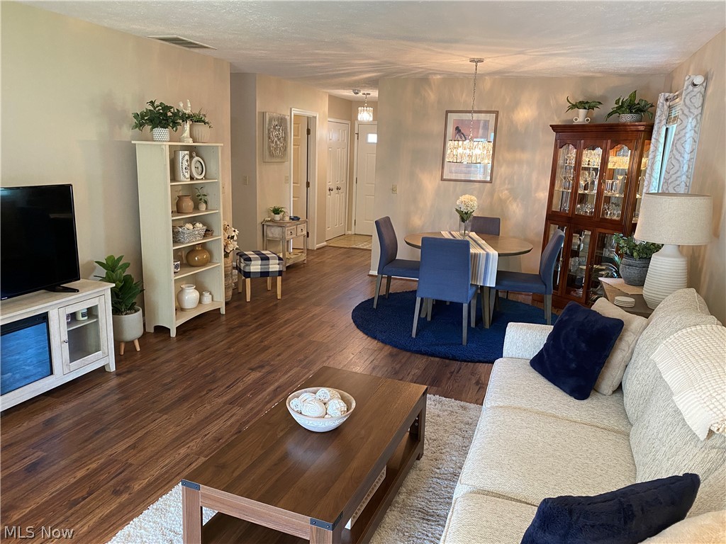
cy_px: 272
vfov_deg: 53.1
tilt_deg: -12.5
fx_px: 545
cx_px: 363
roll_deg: -2.0
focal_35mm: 26
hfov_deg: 67.3
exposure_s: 1/60
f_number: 1.8
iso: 320
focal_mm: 4.25
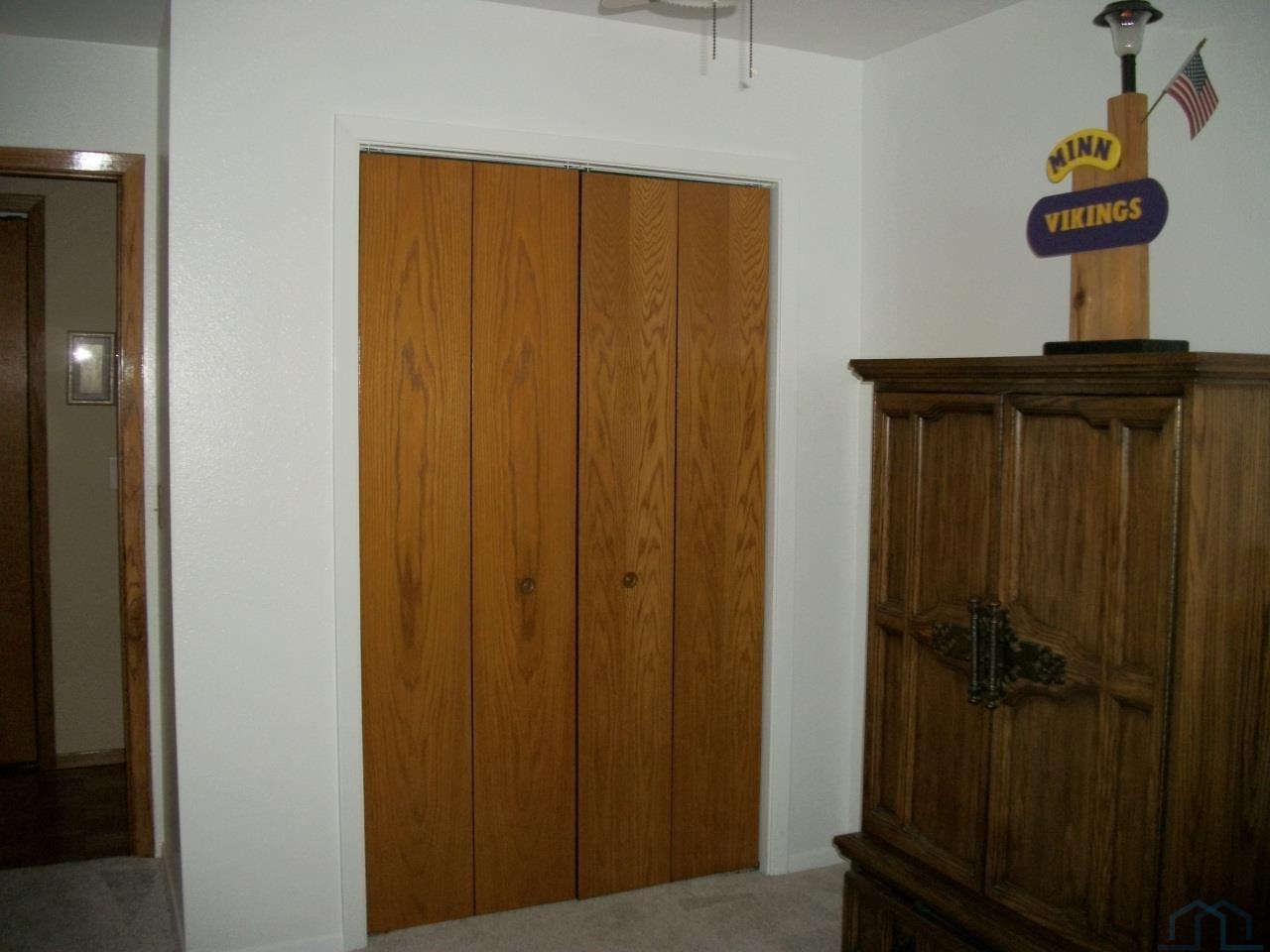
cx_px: 635
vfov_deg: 44.2
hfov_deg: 56.8
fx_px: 1174
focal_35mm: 32
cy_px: 476
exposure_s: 1/30
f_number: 2.9
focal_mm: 5.7
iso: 160
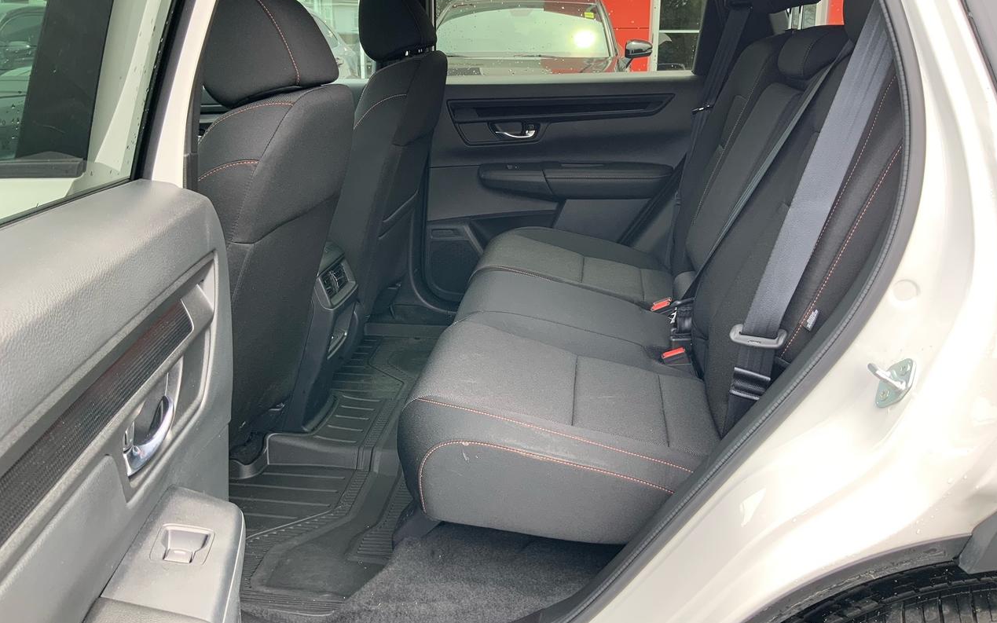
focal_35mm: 31
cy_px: 251
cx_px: 502
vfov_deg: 40.4
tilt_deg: -13.1
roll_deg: +0.4
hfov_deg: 61.2
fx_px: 842
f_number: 1.8
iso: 25
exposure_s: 1/122
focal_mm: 3
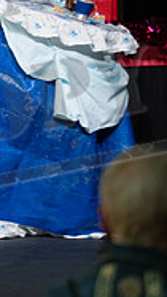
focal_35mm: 504
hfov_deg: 2.4
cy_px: 33
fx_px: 3973
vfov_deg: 4.3
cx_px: 16
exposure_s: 1/200
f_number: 4
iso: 1600
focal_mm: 200
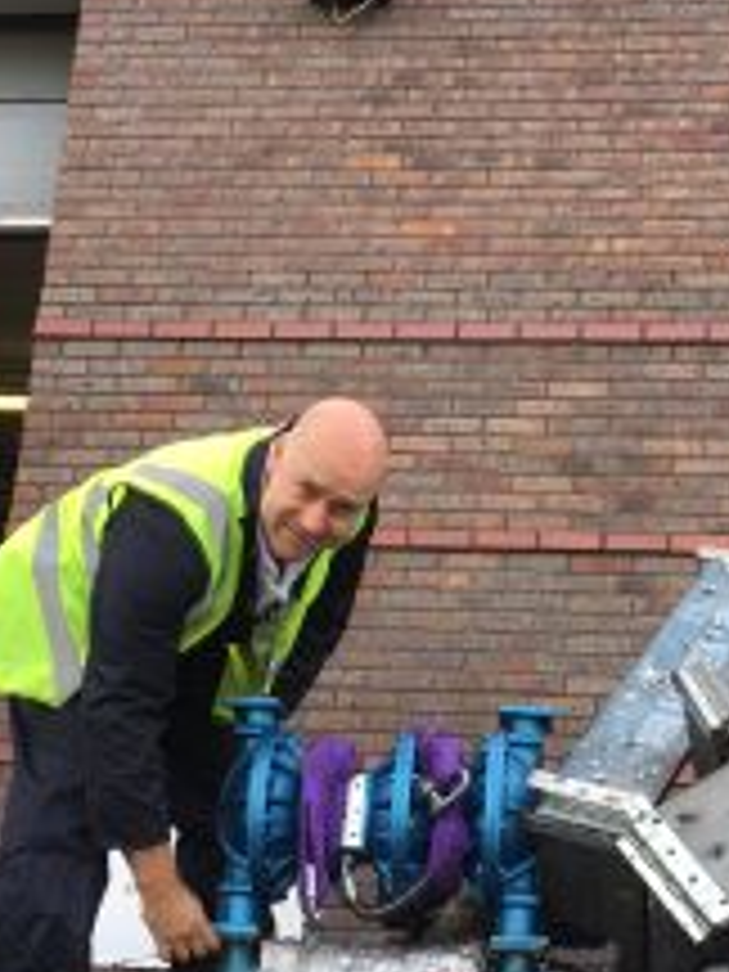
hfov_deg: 30.8
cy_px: 729
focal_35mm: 47
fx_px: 1320
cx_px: 443
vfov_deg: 39.3
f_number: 2.2
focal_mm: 4.15
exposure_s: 1/215
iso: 25
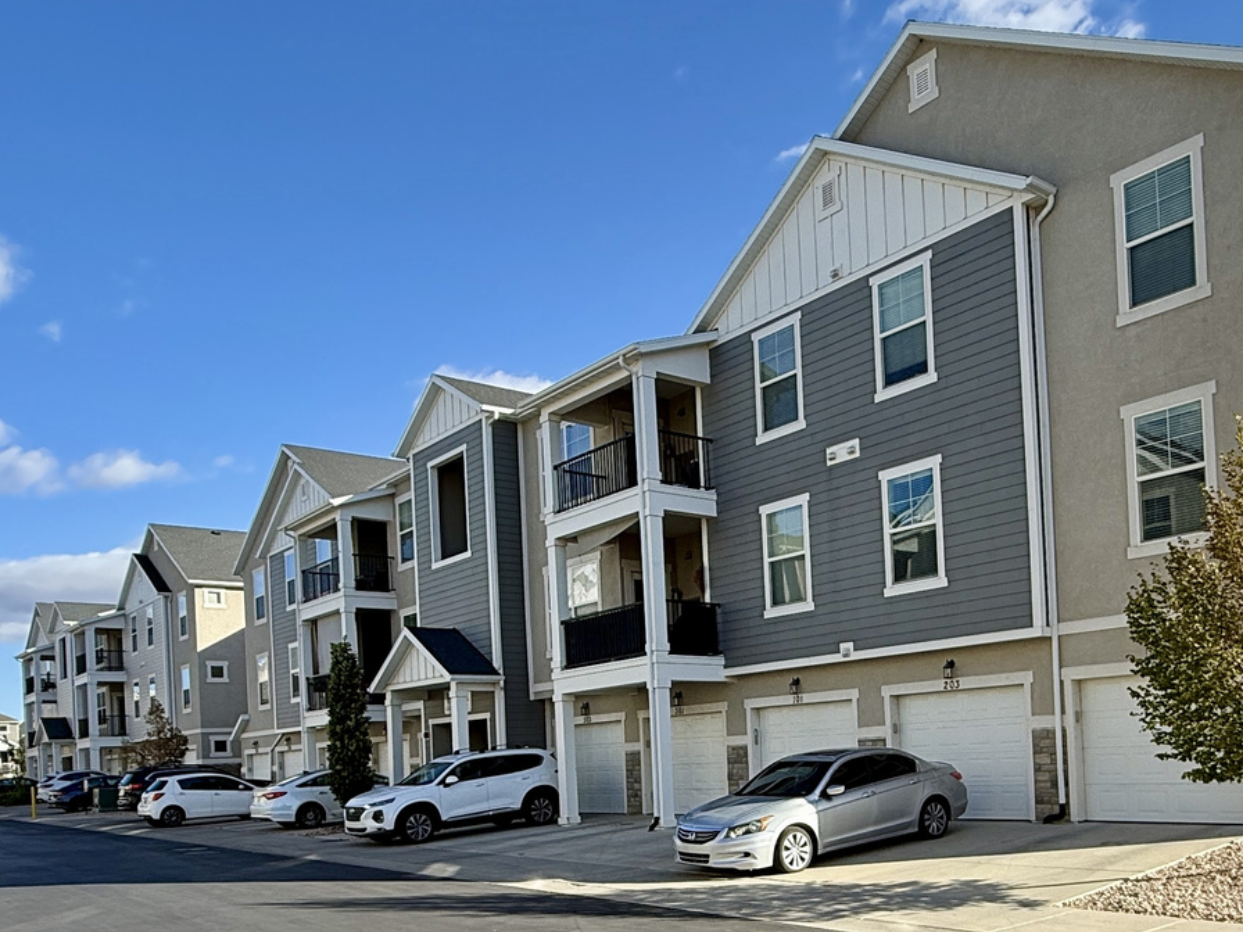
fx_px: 1149
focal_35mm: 32
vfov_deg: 42.3
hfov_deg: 56.2
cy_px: 742
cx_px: 769
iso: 50
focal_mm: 2.22
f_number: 2.2
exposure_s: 1/955
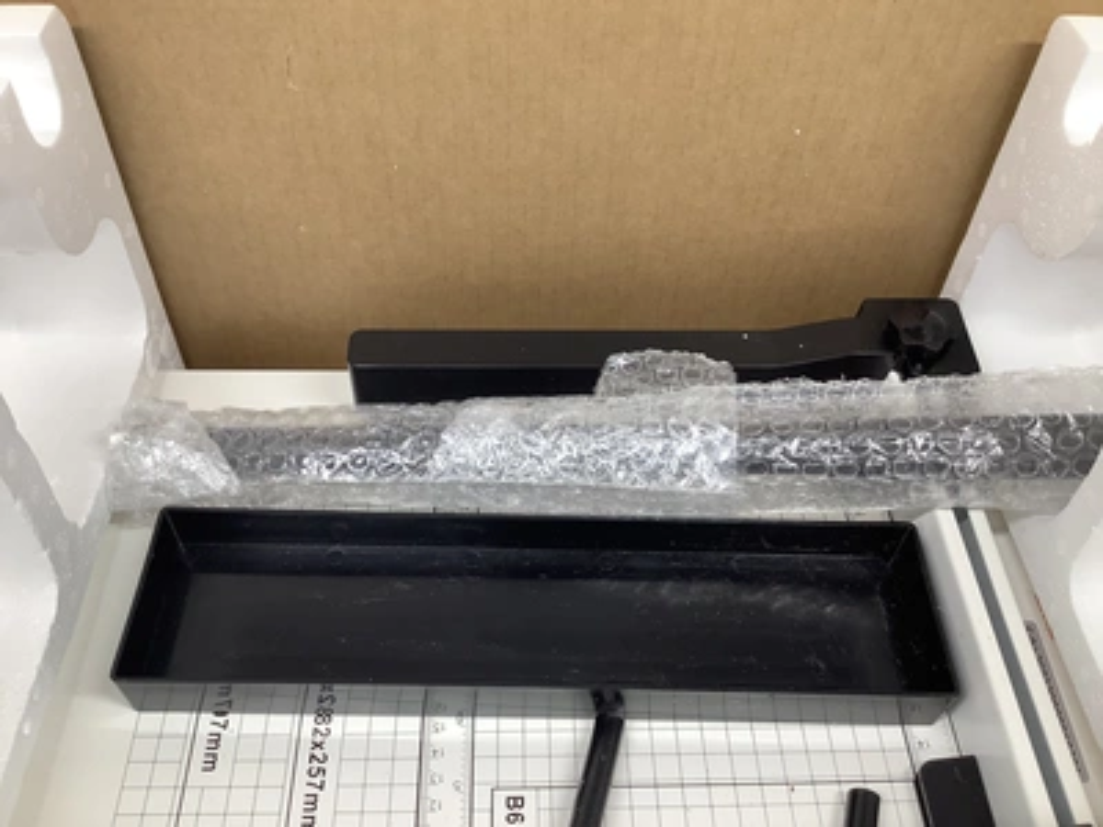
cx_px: 552
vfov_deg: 45.4
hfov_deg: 58.4
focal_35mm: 31
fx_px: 988
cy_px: 414
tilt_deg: -48.7
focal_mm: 3.3
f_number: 2.4
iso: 64
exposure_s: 1/60
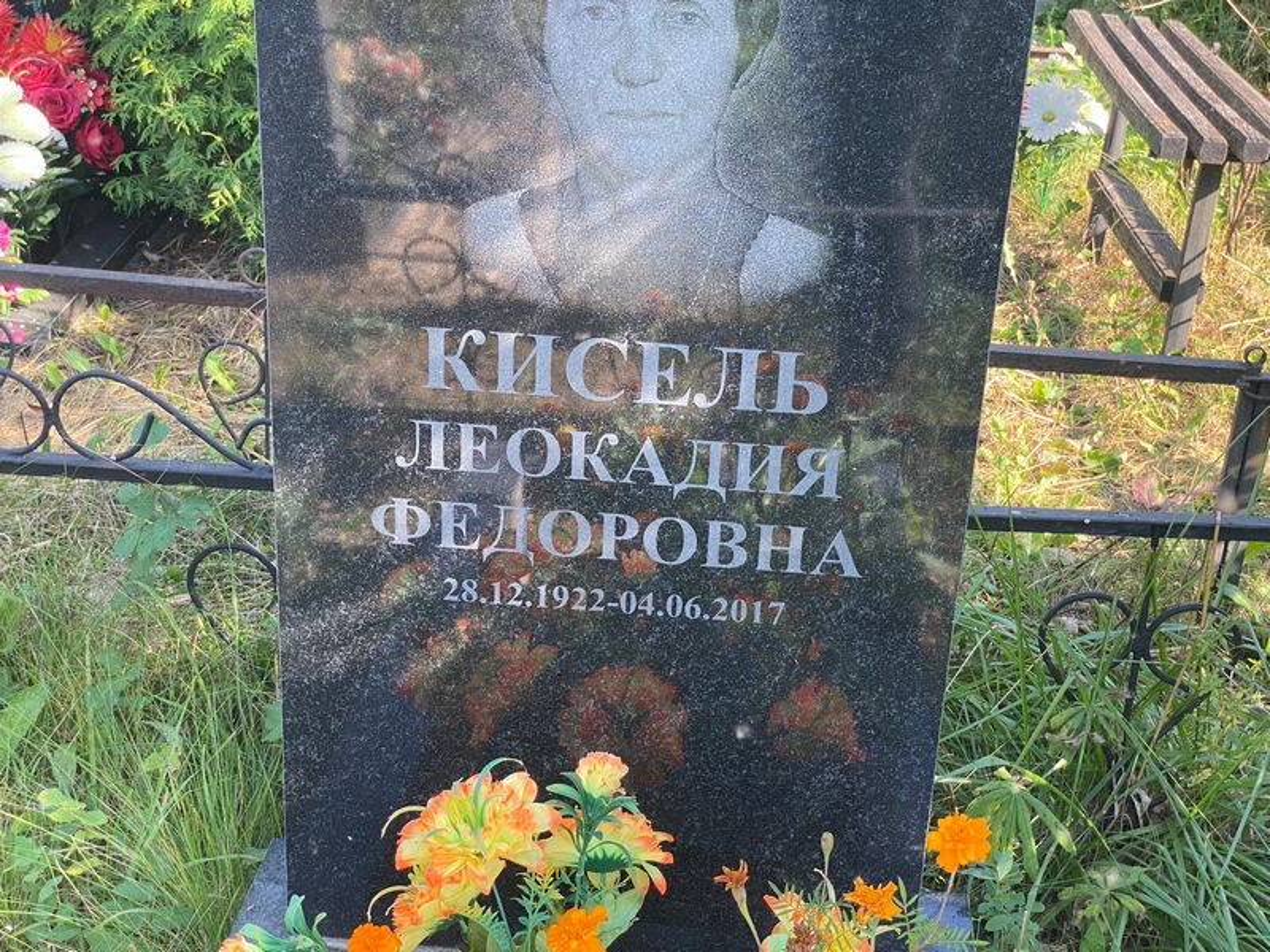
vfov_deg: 28.0
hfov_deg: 36.8
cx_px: 635
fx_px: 1908
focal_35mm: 52
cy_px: 476
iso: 25
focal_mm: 6
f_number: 2
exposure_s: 1/122
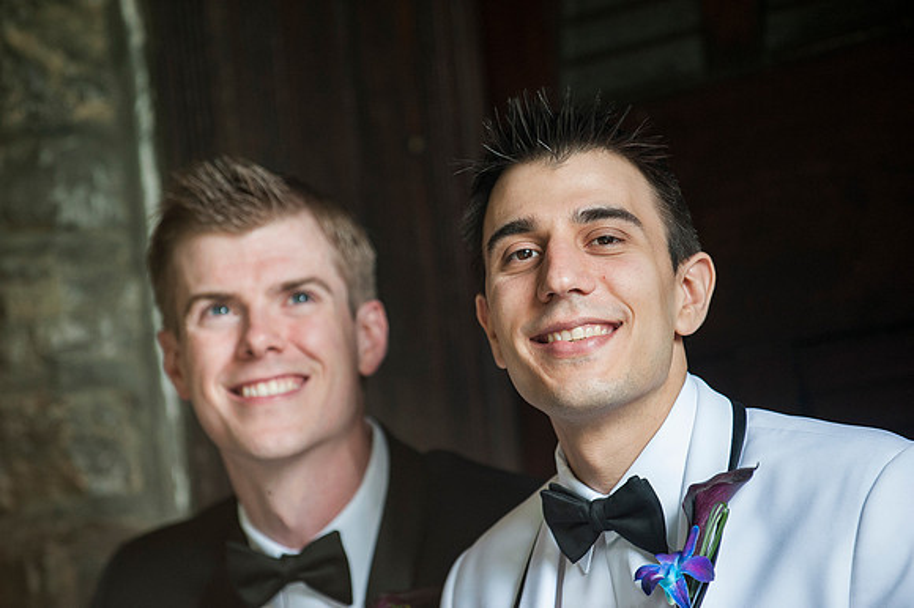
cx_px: 457
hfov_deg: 10.3
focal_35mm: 200
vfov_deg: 6.9
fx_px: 5075
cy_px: 304
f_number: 4.5
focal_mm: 200
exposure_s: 1/200
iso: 1250
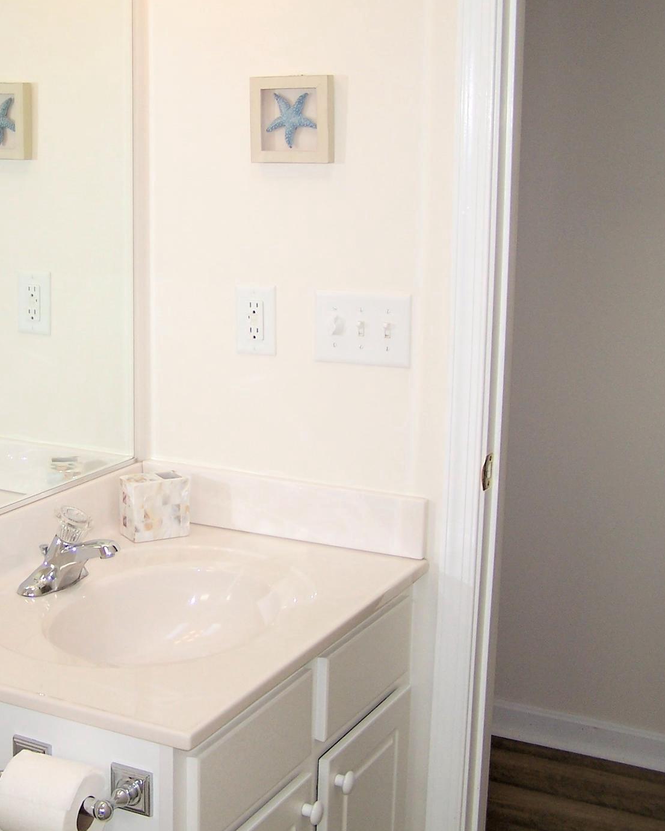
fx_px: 1353
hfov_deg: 27.1
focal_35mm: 55
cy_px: 383
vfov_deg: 34.1
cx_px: 144
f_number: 2.8
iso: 80
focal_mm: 6.3
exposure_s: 1/90
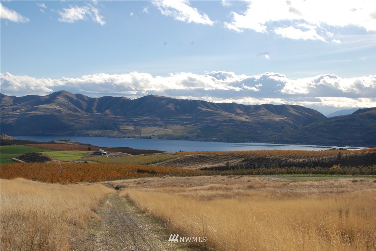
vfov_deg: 28.1
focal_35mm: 48
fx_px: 502
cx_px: 188
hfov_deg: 41.1
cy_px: 126
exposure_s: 1/200
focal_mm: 32
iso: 200
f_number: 9
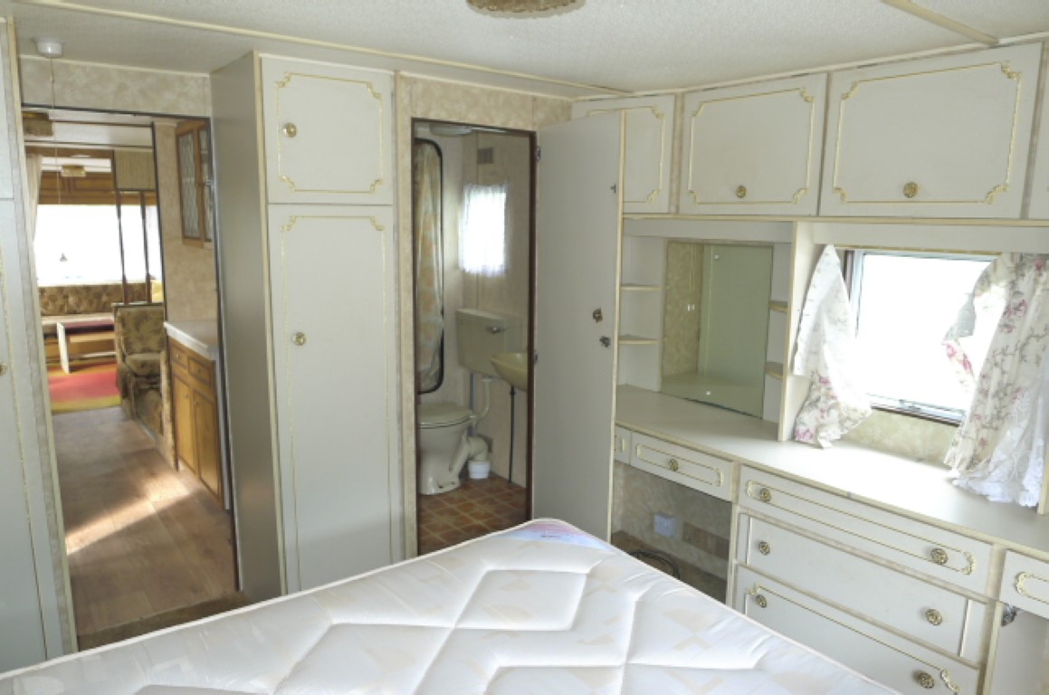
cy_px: 348
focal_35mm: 24
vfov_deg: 52.9
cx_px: 524
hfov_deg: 73.8
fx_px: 698
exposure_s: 1/50
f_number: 2
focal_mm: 5.1
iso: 400
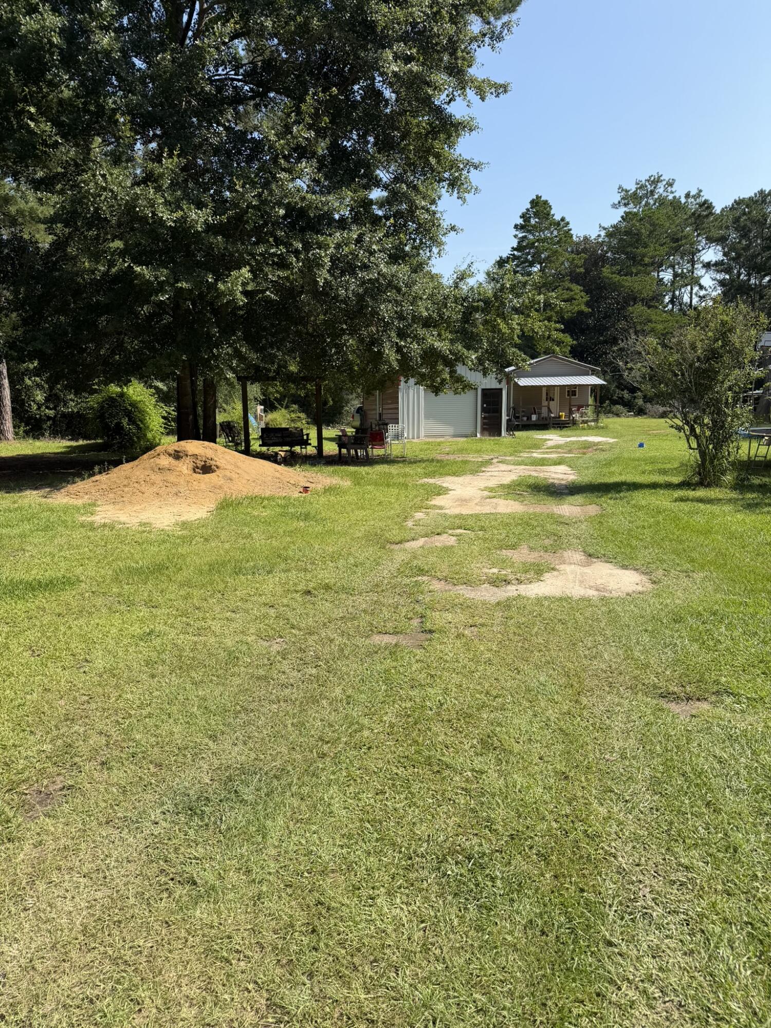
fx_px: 713
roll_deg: +0.2
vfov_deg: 71.6
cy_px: 514
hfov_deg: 56.8
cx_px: 386
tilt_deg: -8.3
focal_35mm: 24
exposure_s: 1/3021
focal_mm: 6.76
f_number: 1.78
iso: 80
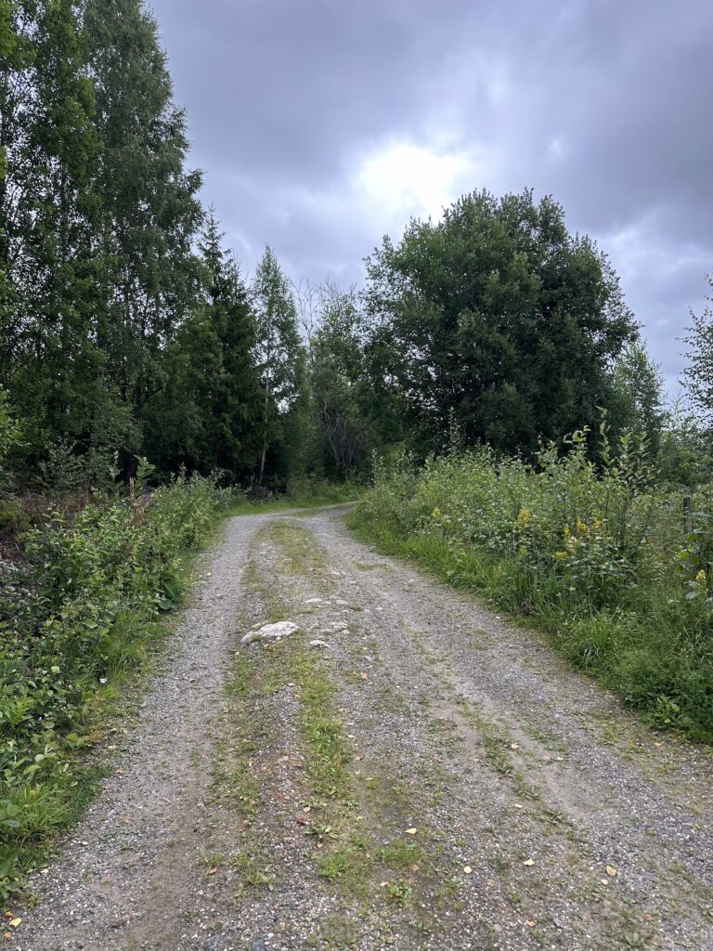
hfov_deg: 56.8
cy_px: 476
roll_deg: +3.8
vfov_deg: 71.6
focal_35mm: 24
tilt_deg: +1.8
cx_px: 356
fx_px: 659
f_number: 1.78
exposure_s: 1/594
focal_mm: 6.86
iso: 80
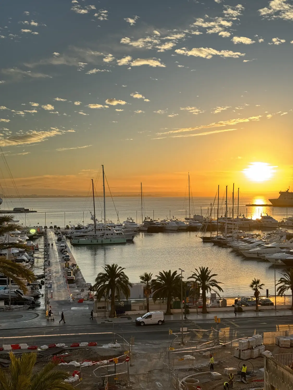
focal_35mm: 48
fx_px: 542
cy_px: 195
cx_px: 146
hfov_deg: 30.3
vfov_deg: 39.7
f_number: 1.8
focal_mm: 6.9
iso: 64
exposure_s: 1/1114
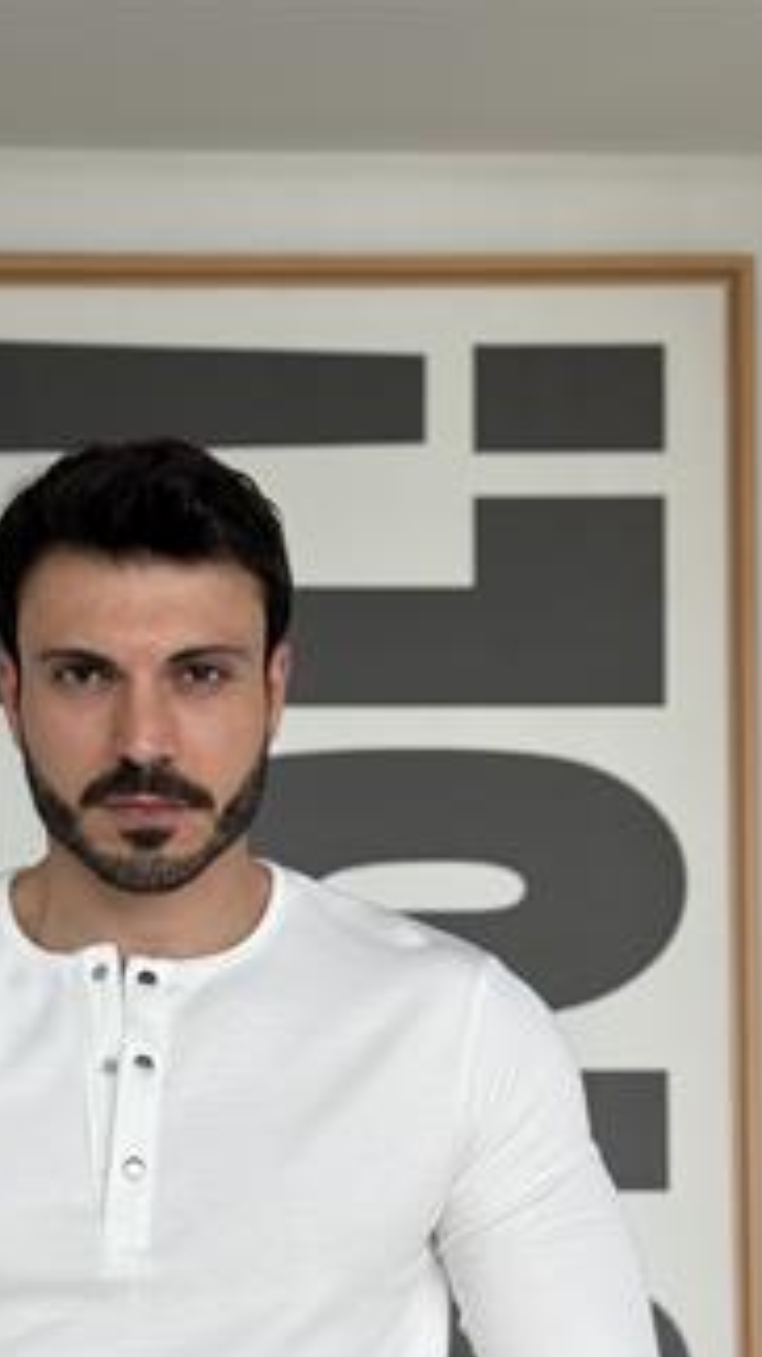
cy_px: 1112
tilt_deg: +4.0
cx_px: 184
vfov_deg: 24.3
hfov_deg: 14.0
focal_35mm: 86
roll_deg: -0.4
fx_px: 3092
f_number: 1.78
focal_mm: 6.76
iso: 64
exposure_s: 1/159
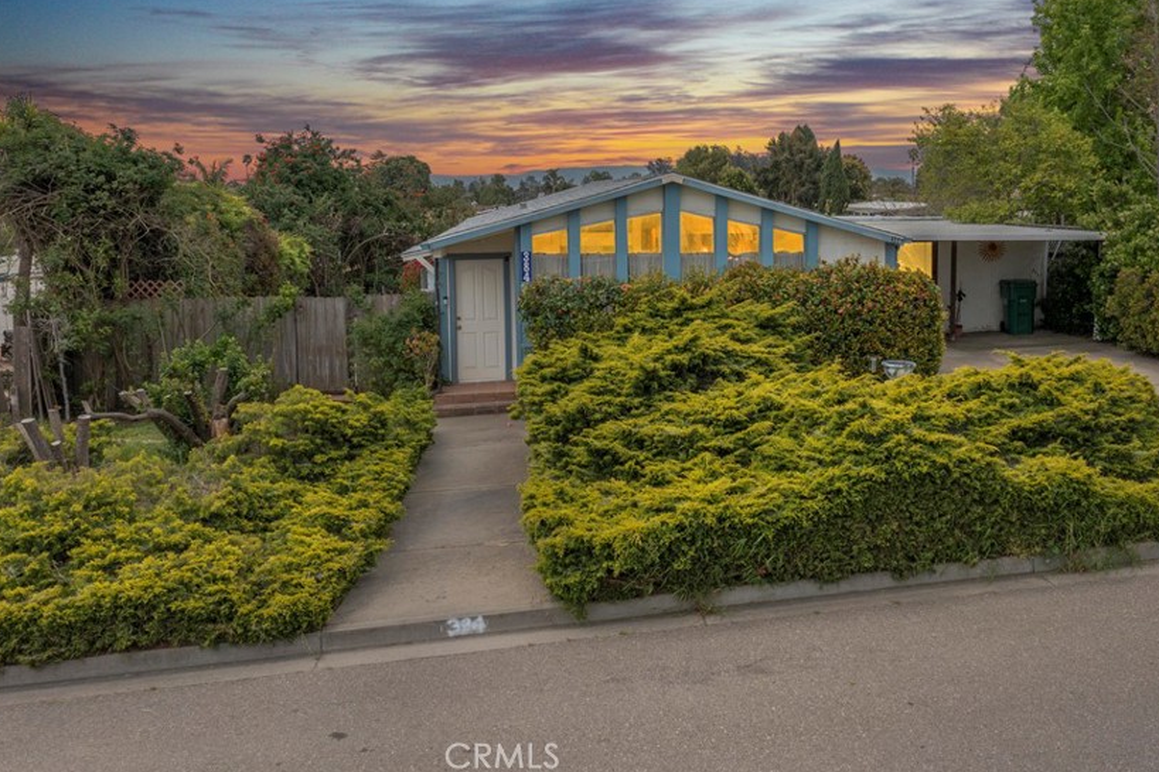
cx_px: 705
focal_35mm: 35
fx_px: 1127
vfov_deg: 37.6
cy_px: 294
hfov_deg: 54.0
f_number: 6.3
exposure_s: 1/500
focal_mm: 10.26
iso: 100
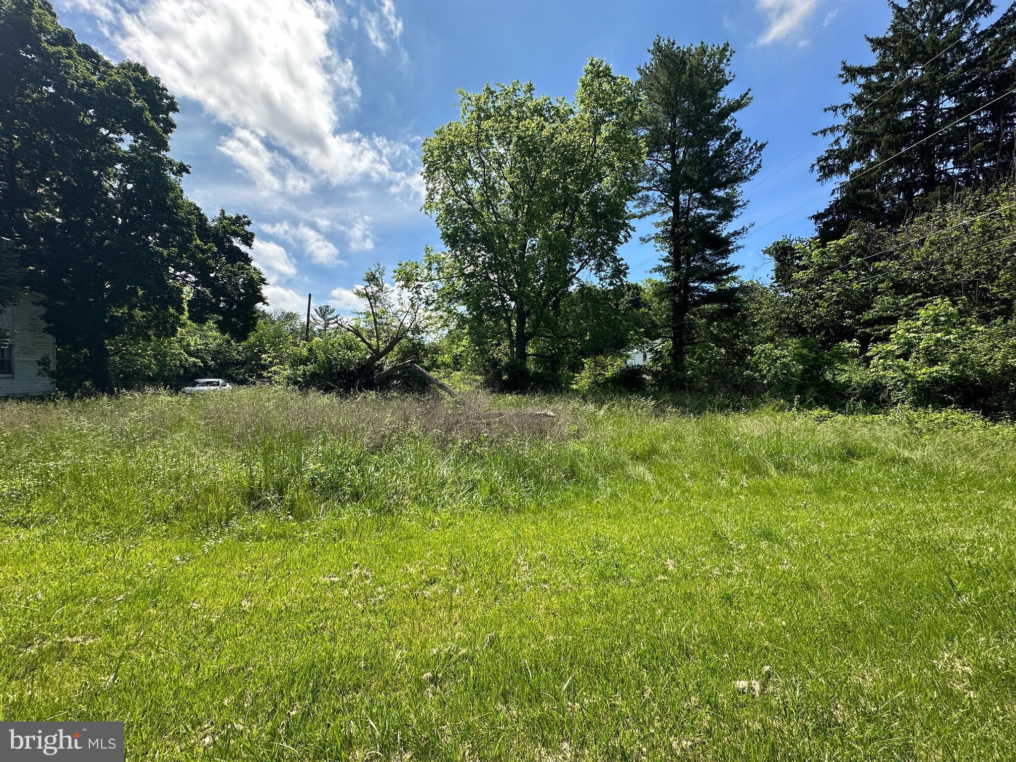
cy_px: 381
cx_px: 508
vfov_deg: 85.7
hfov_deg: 102.1
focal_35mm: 14
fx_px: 411
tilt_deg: +0.5
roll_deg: +0.3
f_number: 2.2
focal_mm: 2.22
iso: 40
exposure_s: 1/1182
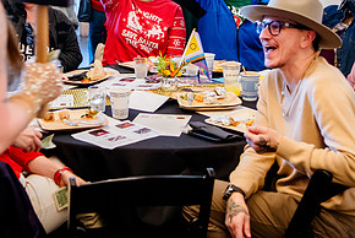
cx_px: 135
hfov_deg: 25.9
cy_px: 19
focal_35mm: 78
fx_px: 770
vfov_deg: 17.3
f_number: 2.8
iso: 5000
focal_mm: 36
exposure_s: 1/80
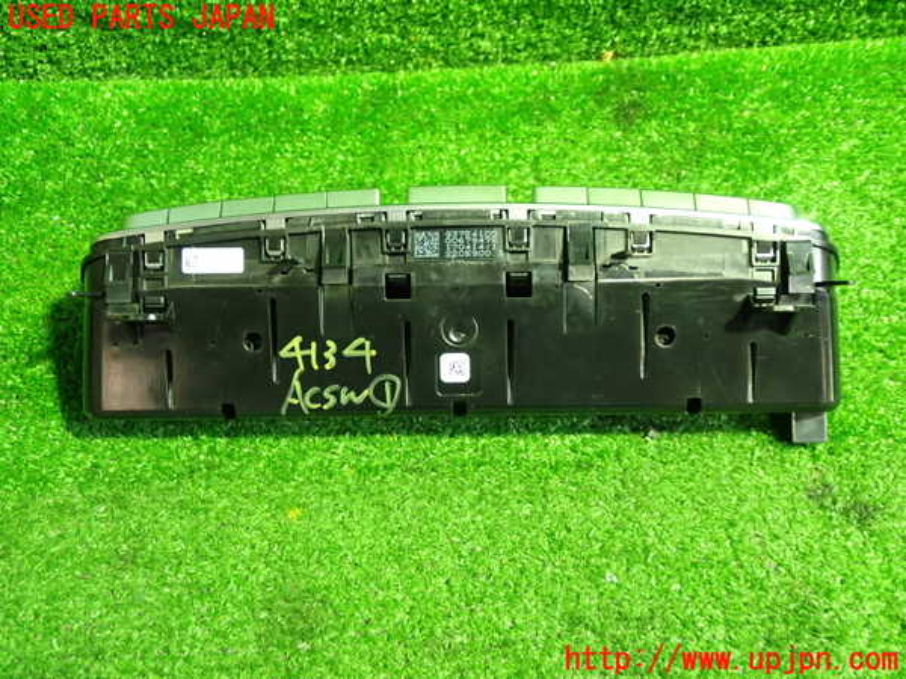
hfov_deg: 51.4
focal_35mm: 36
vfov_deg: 39.7
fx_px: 942
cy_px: 340
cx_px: 453
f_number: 2.5
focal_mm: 6.37
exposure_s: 1/30
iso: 800
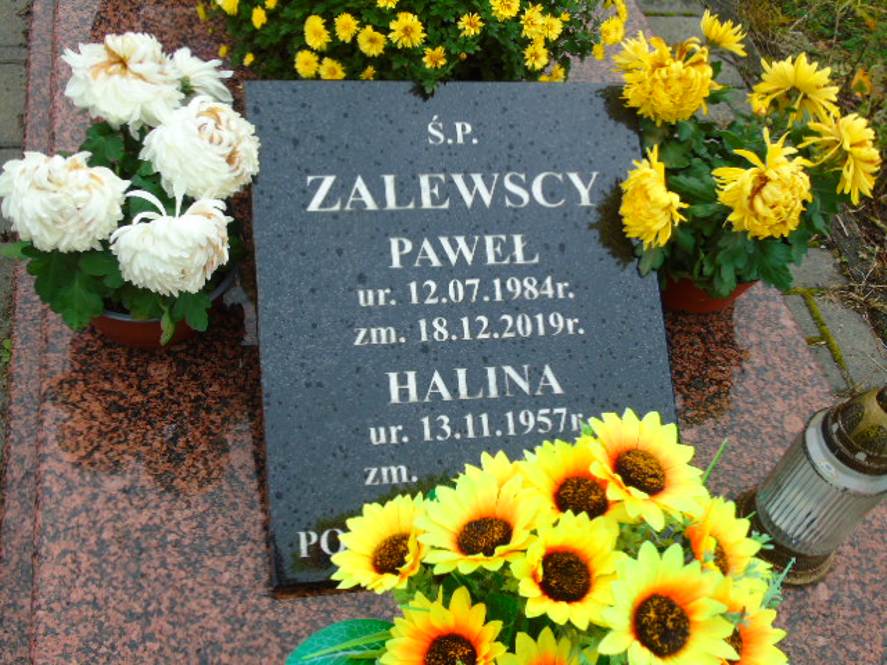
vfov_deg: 36.0
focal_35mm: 40
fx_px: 1025
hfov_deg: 46.8
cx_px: 444
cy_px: 332
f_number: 3.9
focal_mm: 7.1
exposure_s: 1/60
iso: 80
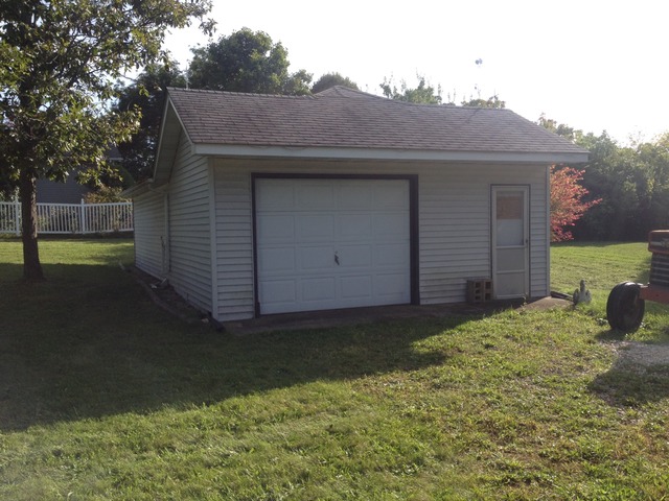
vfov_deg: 40.7
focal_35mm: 35
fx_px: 676
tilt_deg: -4.7
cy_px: 250
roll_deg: +0.4
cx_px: 334
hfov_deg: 52.6
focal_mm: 4.28
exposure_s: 1/920
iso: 50
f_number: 2.4
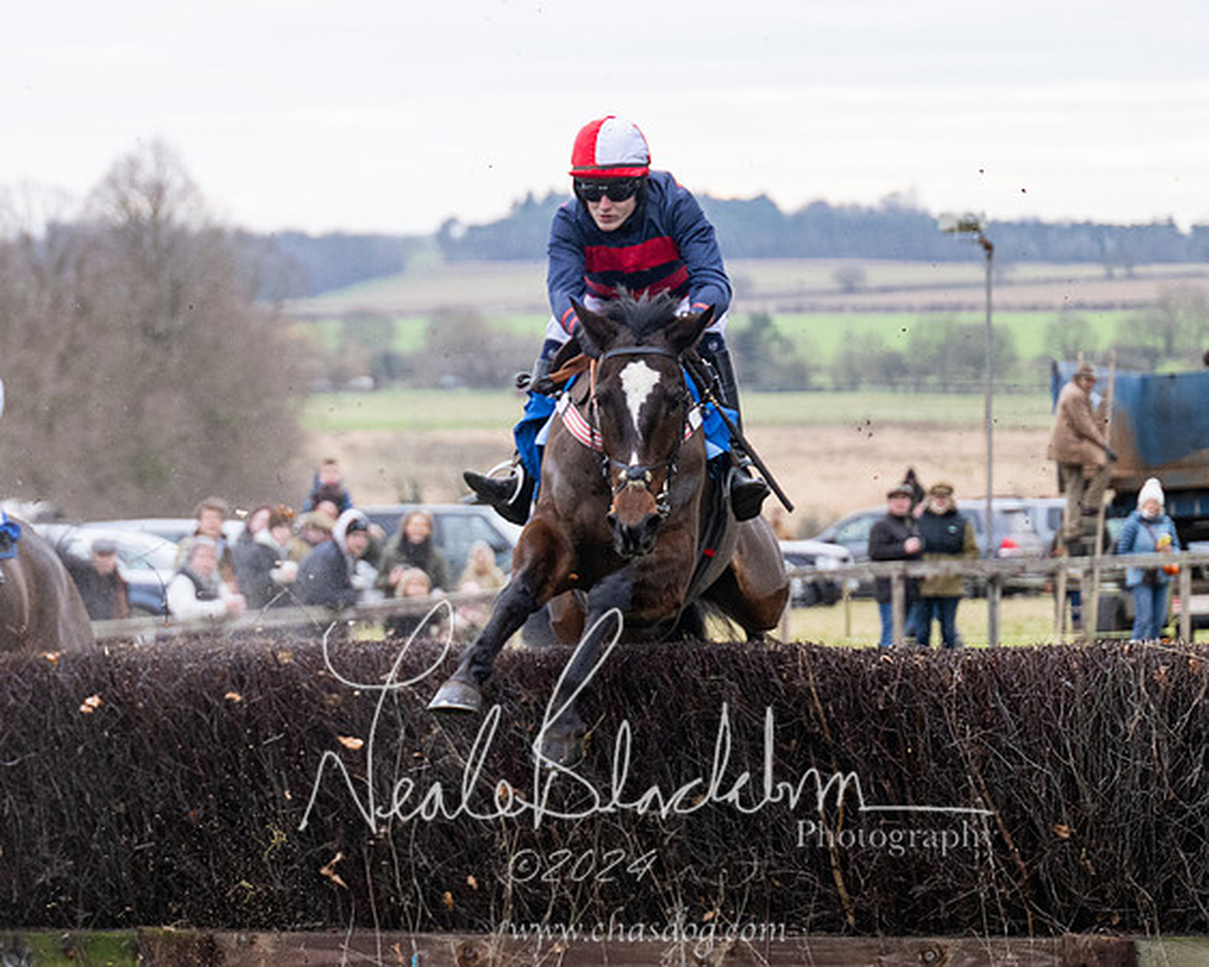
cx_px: -209
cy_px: 555
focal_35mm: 216
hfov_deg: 8.8
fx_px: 7741
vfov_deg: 7.1
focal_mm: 98
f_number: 4
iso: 1000
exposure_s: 1/1000
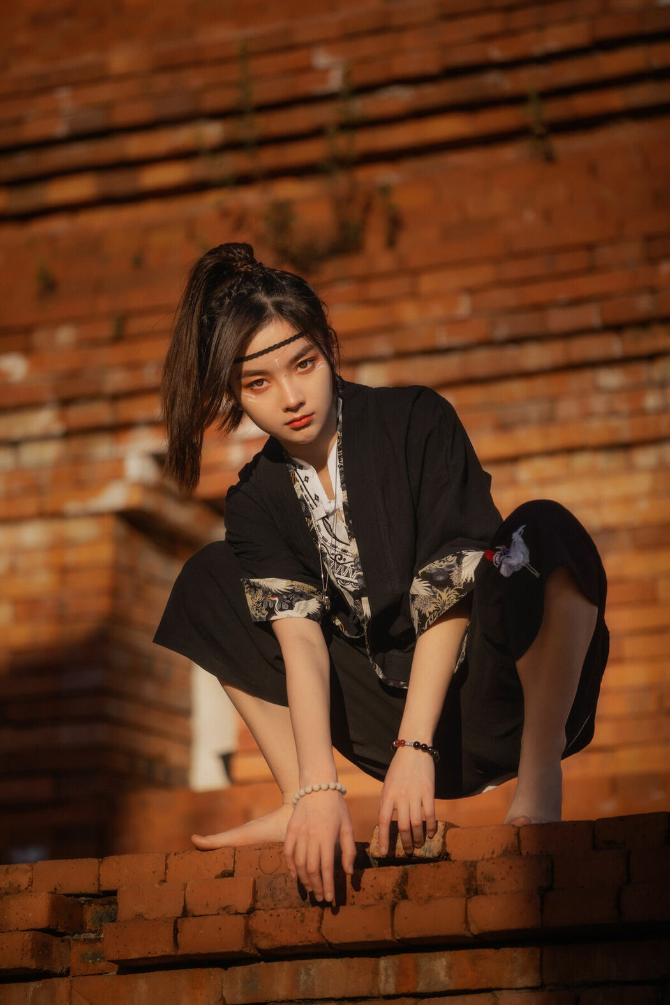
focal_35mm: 169
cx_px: 335
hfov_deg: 8.1
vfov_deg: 12.2
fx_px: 4718
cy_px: 502
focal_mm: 170
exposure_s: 1/1600
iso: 125
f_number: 2.8
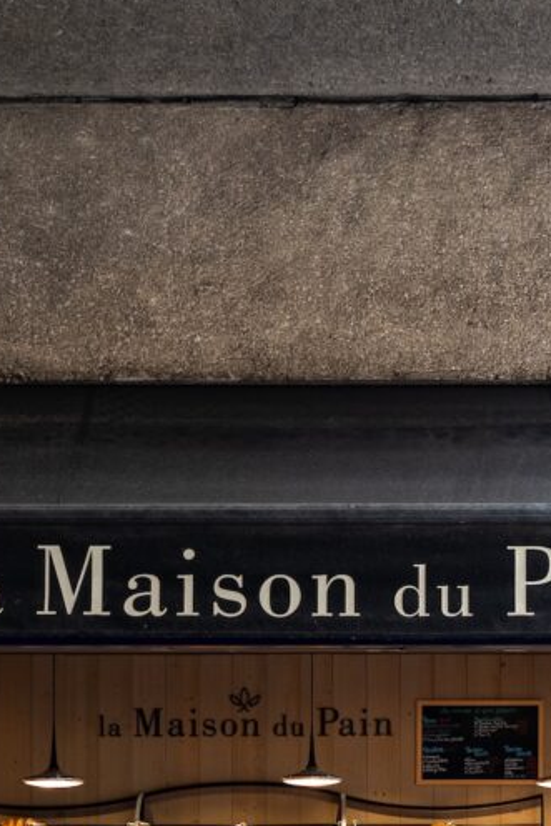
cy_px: 894
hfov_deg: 17.1
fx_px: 1828
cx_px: 323
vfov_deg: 23.9
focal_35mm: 80
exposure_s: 1/50
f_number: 4
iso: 800
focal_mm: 34.3
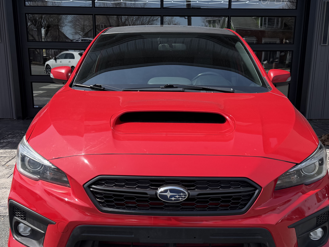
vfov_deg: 34.9
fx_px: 390
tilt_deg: -15.4
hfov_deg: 45.8
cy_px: 158
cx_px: 164
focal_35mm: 41
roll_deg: -0.2
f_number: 1.78
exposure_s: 1/3425
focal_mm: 6.76
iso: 80
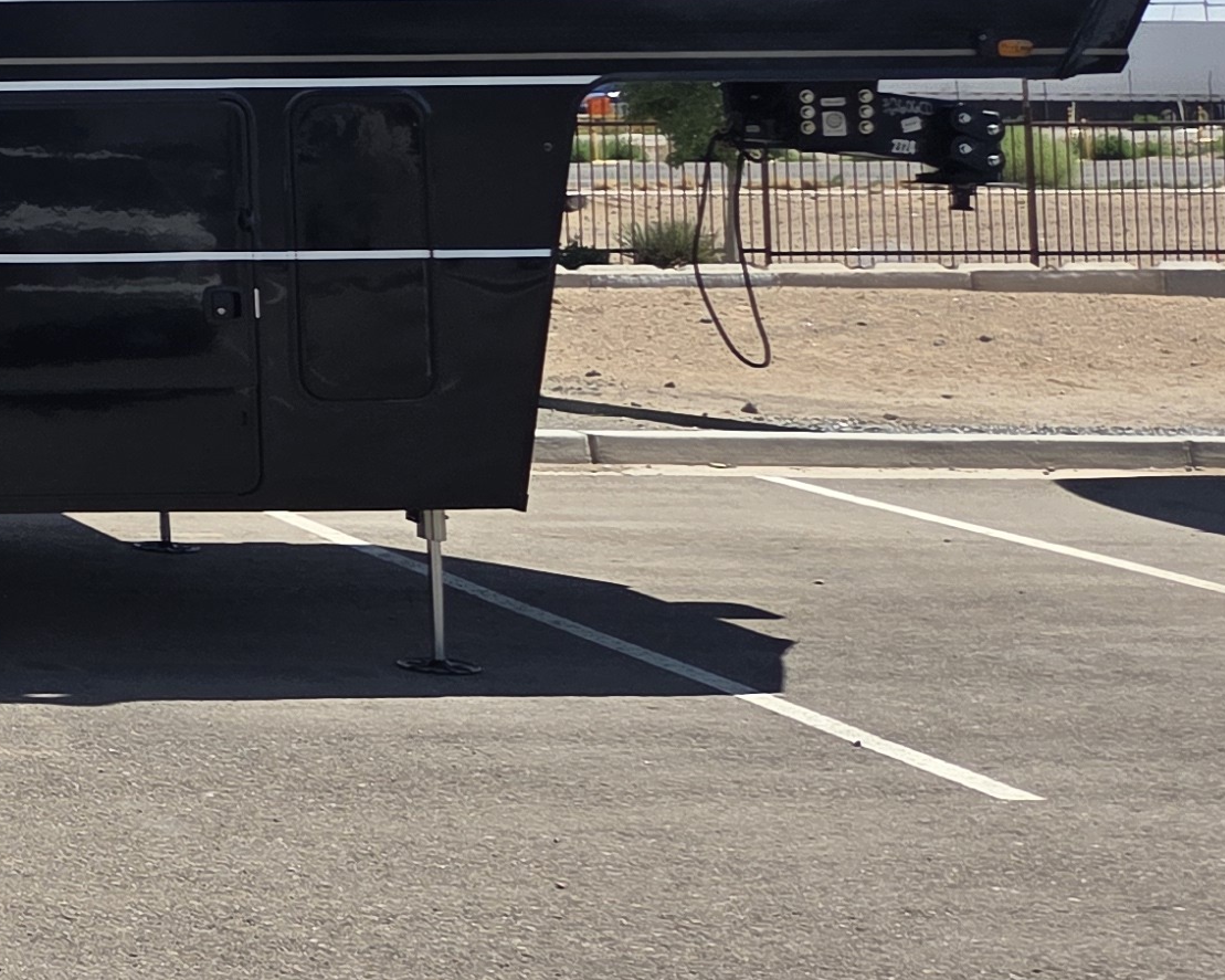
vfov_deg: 18.3
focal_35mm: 81
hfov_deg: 19.0
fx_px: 2936
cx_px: -865
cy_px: -82
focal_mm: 5.4
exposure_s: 1/4663
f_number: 1.8
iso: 80
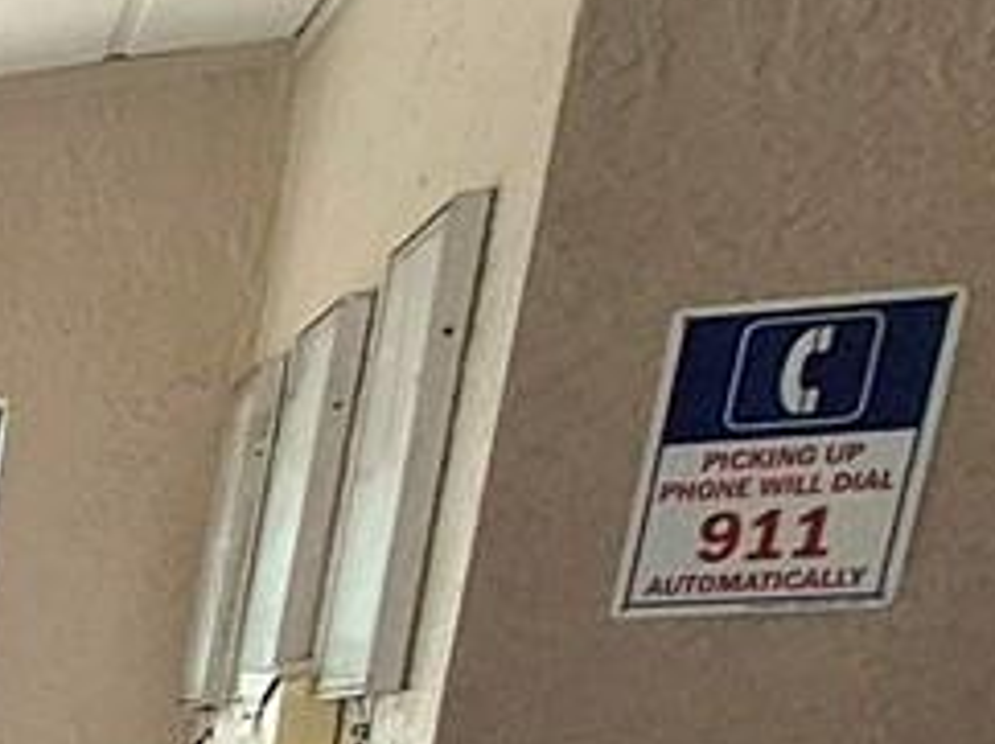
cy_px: 1546
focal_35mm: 86
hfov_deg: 12.4
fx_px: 2470
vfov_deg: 14.1
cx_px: -1805
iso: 50
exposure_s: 1/120
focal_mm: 1.74
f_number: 2.2
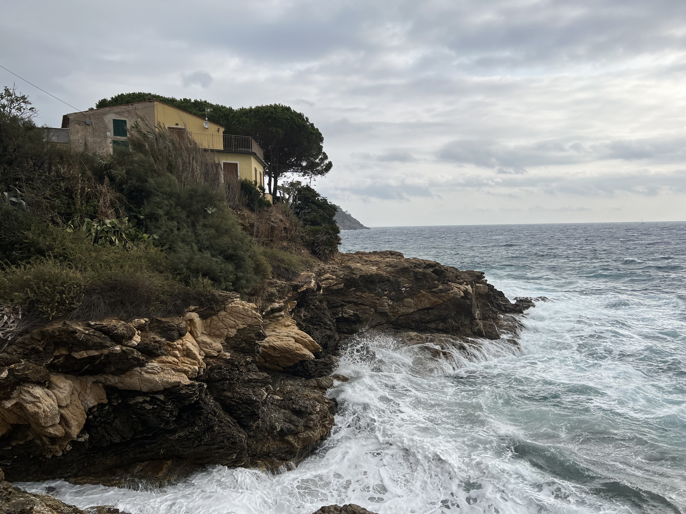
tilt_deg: -4.1
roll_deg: -0.1
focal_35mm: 26
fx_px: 515
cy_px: 257
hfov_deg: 67.3
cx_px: 343
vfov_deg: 53.1
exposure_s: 1/5587
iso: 50
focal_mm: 5.7
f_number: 1.5
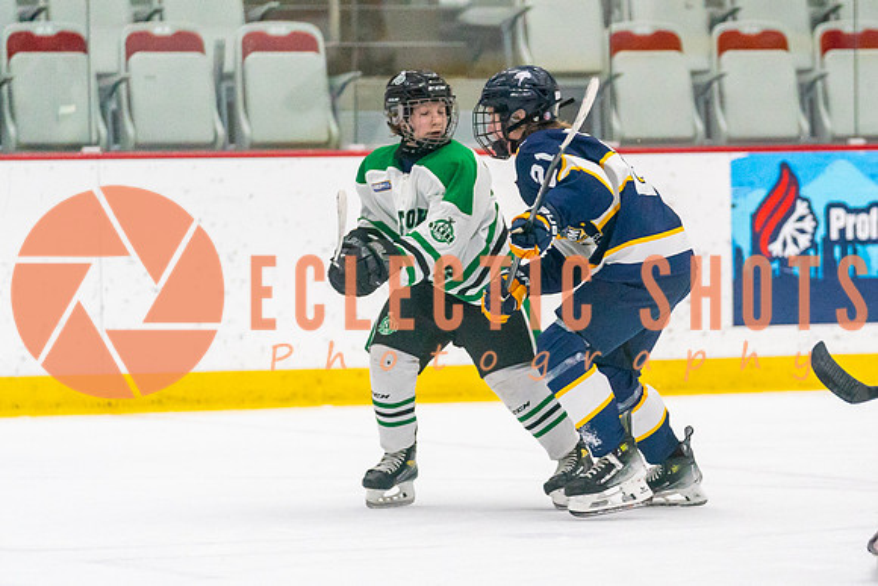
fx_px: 7199
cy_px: 321
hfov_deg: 7.0
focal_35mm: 295
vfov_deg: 4.7
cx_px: 658
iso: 4000
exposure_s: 1/1600
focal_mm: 167
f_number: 2.8
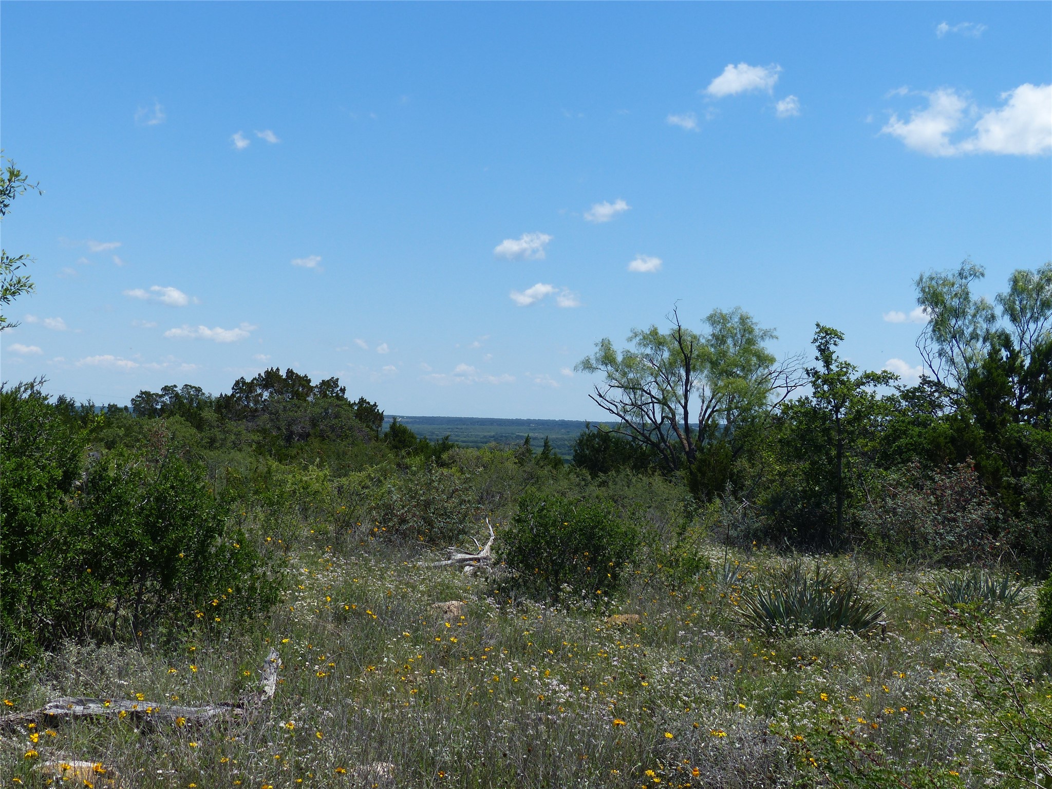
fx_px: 1368
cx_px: 526
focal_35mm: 45
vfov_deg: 32.2
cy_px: 394
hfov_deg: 42.1
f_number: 4
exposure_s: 1/1300
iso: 100
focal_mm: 8.1
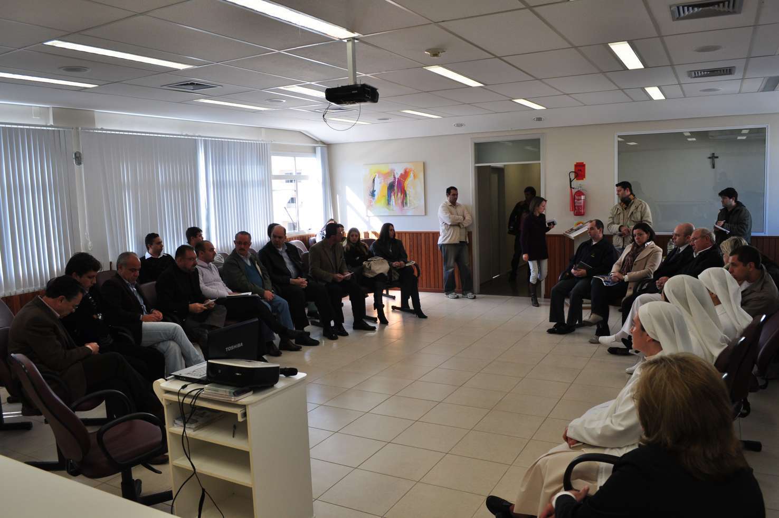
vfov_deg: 47.8
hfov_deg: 67.4
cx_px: 390
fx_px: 584
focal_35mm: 27
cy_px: 259
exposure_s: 1/60
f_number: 8
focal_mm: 18
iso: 320
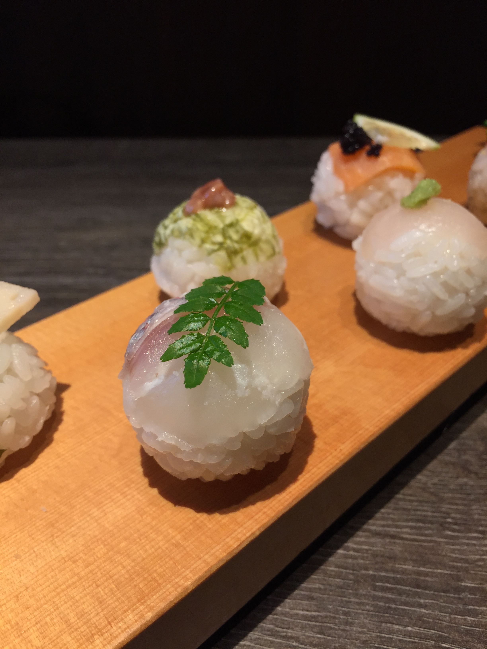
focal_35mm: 29
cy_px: 324
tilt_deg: -37.6
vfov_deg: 61.7
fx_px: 544
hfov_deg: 48.2
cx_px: 244
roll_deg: +1.3
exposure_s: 1/60
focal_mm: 4.15
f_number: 2.2
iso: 40
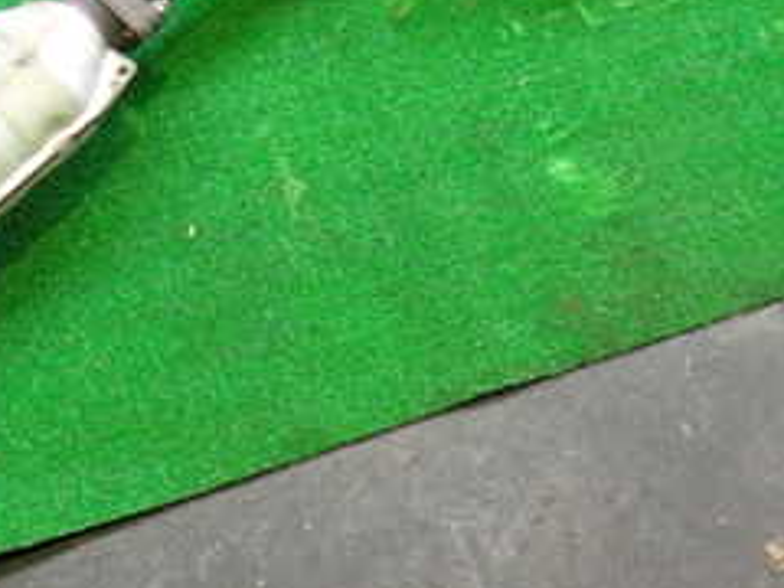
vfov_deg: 19.0
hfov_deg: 25.9
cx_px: 516
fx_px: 1699
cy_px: -16
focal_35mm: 75
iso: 400
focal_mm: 5.4
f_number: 2.3
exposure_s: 1/30
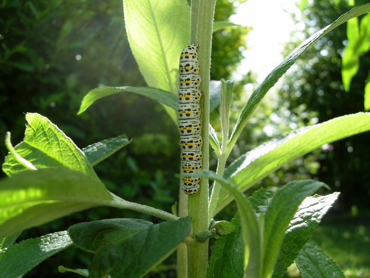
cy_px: 139
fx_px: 385
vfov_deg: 39.7
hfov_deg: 51.4
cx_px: 185
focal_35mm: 36
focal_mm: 7.5
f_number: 3.8
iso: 50
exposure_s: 1/114
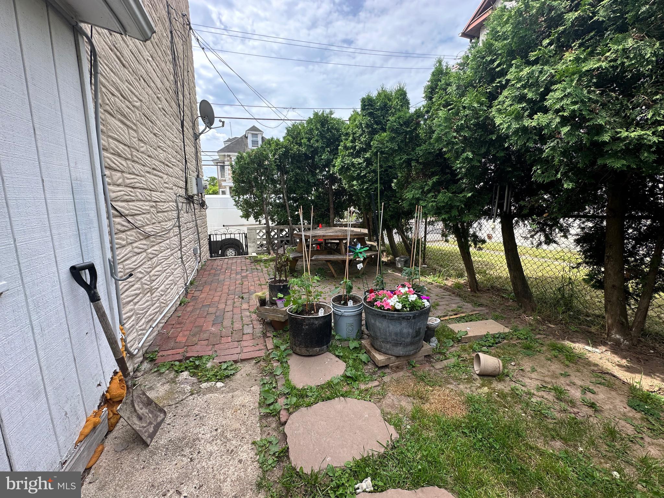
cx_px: 332
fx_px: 269
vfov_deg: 85.7
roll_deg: -0.2
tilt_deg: -8.9
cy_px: 249
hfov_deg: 102.1
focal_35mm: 14
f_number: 2.2
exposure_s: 1/525
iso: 40
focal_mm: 2.22
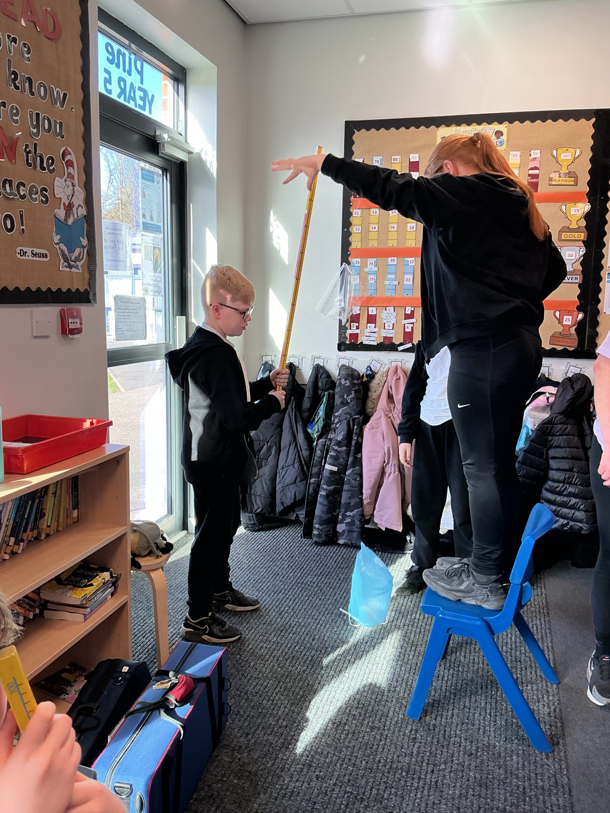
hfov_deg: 48.2
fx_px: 681
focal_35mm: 29
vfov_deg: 61.7
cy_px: 406
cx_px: 305
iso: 40
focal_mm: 3
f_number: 1.8
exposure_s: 1/120
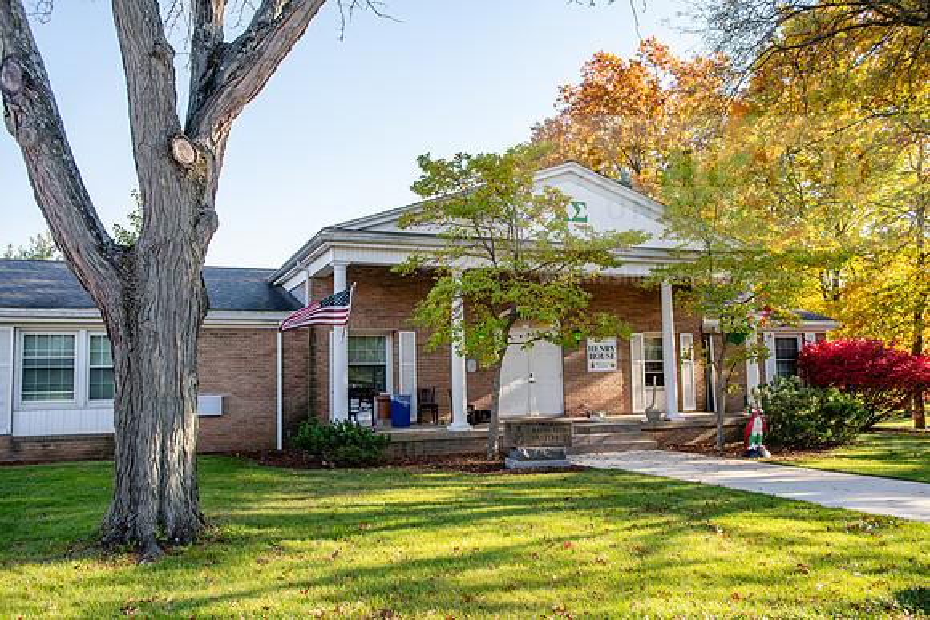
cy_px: 310
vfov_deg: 42.3
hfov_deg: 60.3
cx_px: 465
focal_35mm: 31
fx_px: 801
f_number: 4
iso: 250
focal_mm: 31
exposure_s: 1/400
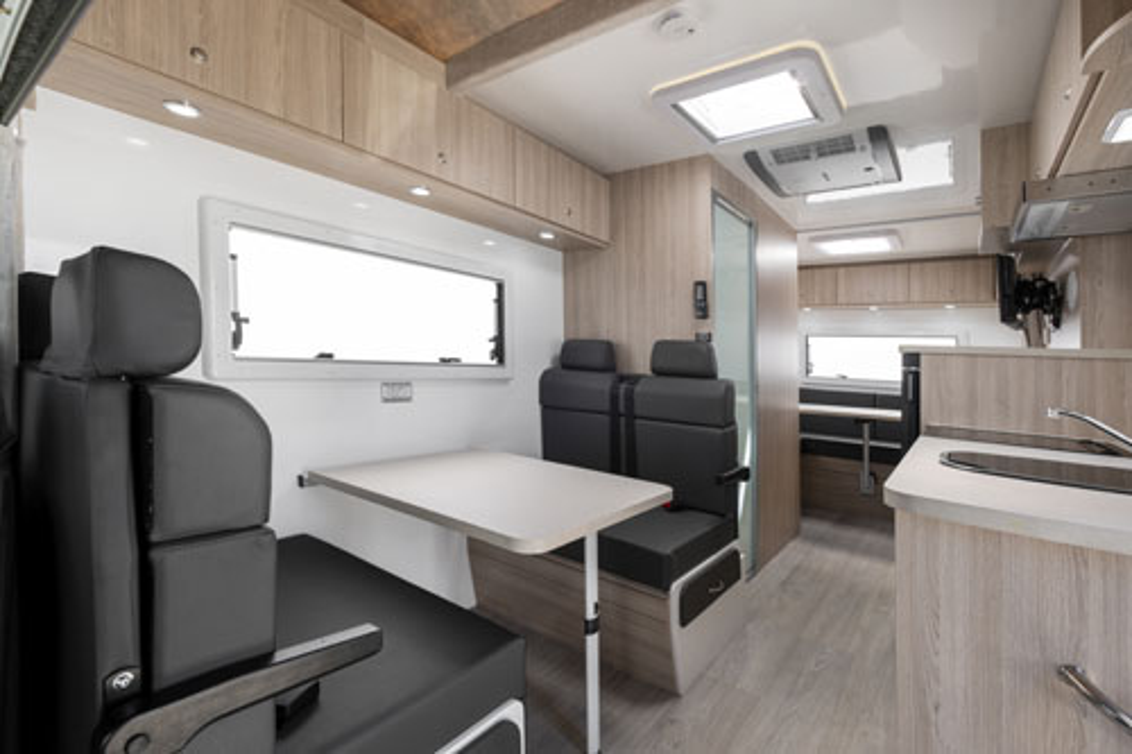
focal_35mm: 15
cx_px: 566
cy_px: 377
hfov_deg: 100.4
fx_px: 471
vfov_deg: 77.3
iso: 125
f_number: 6.4
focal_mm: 10
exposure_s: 1/20
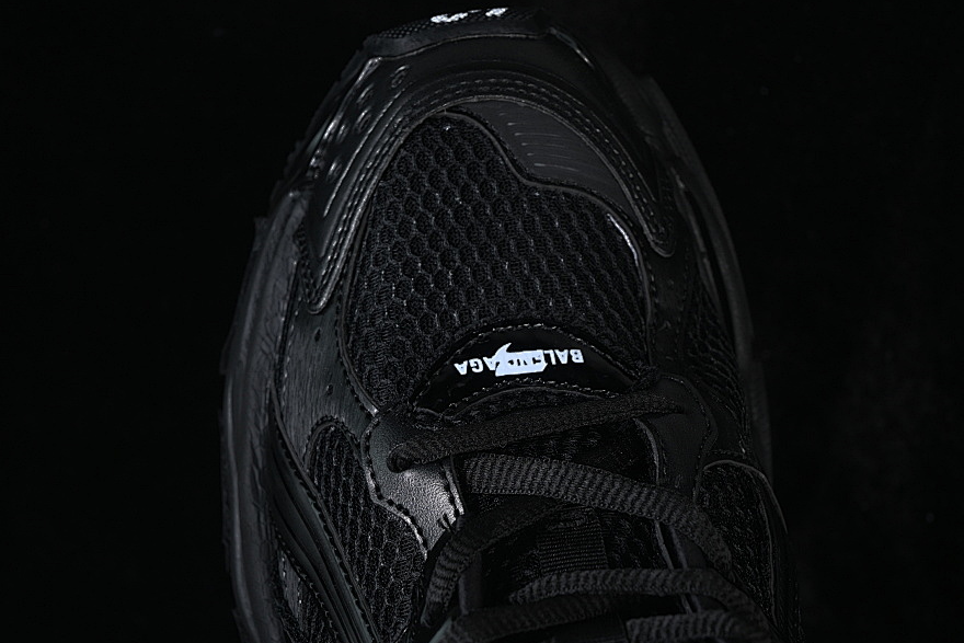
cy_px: 388
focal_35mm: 92
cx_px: 495
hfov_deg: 22.1
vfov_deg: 14.9
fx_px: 2464
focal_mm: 50
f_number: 6.3
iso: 160
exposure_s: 1/50
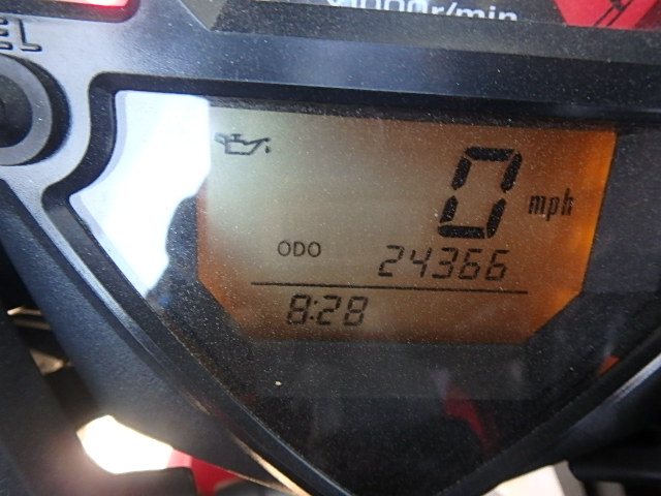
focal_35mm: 21
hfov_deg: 79.0
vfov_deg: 63.4
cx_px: 330
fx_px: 401
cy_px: 248
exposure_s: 1/30
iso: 400
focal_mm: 3.7
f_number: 3.5
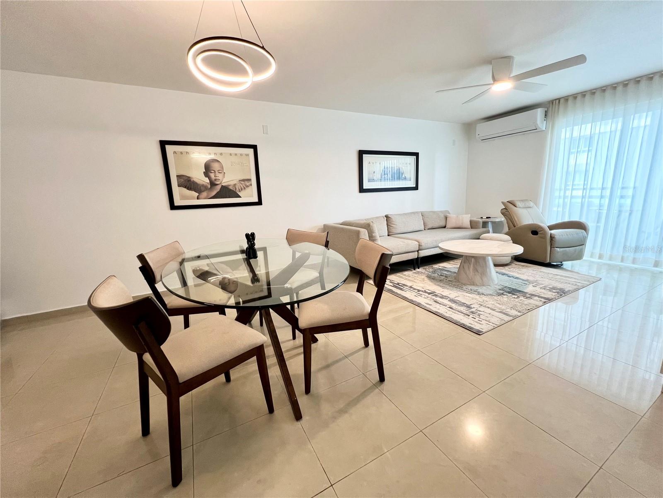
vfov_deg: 89.9
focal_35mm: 13
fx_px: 249
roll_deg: +2.7
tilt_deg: -12.2
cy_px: 249
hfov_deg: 106.2
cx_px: 332
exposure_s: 1/120
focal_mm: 1.57
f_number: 1.8
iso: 200
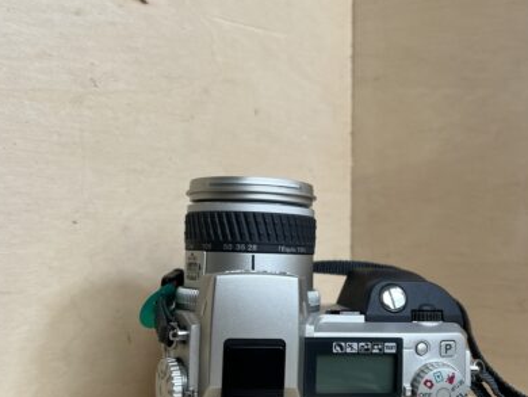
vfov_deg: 35.7
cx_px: 303
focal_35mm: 40
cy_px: 255
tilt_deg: -1.8
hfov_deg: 46.6
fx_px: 610
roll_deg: +0.6
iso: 40
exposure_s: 1/172
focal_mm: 5.7
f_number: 1.5
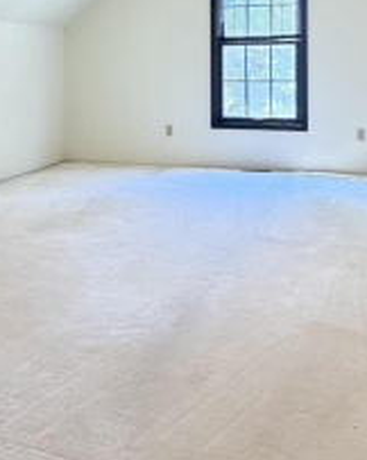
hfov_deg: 33.3
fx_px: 612
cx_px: 159
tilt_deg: -0.2
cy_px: 76
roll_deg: -0.2
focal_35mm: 45
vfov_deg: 39.2
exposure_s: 1/60
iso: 400
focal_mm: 2.22
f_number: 2.2
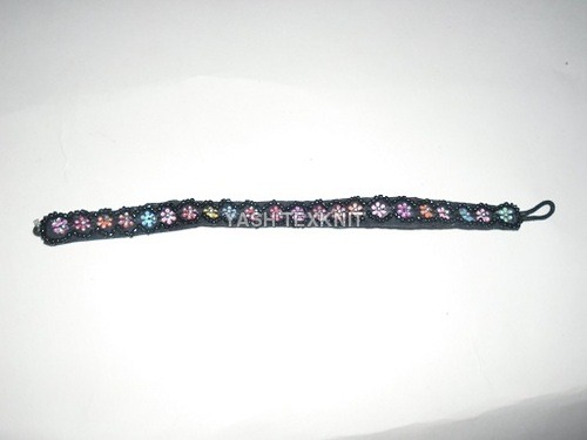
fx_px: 543
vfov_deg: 44.2
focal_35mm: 32
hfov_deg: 56.8
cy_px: 220
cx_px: 294
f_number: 3.7
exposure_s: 1/45
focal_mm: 5.7
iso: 80
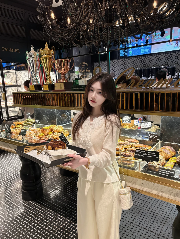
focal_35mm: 26
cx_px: 90
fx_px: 180
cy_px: 120
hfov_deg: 53.1
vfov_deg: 67.3
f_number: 1.6
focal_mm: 5.96
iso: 250
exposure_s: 1/50
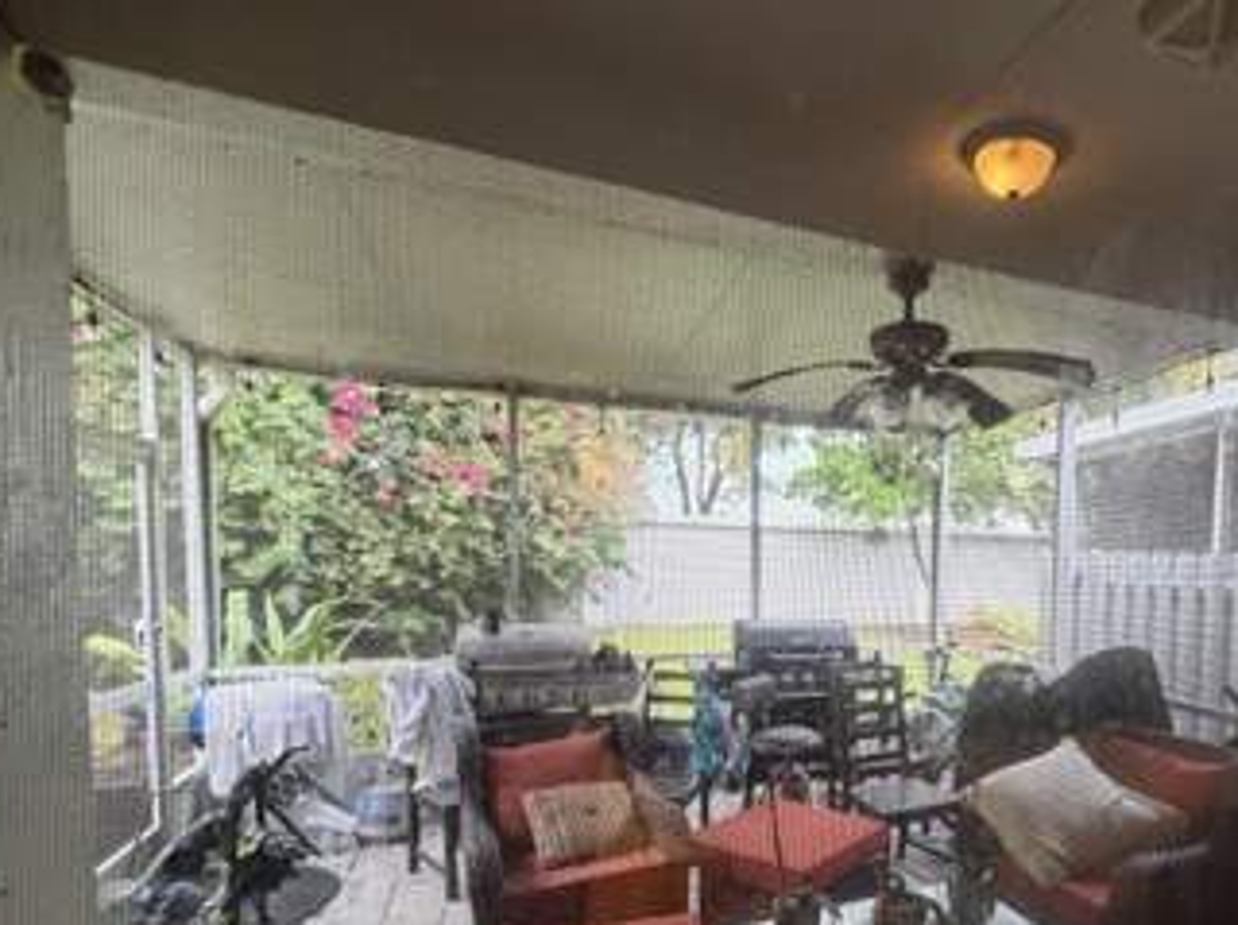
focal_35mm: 21
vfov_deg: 62.0
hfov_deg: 75.3
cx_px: 874
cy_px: 602
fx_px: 750
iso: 500
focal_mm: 2.22
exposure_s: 1/60
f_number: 2.2
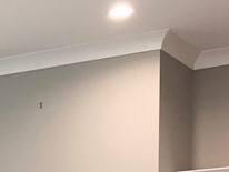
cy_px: 389
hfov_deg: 13.2
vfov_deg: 9.7
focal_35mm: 139
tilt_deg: -4.5
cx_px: -142
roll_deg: +0.9
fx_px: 921
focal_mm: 3.99
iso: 25
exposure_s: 1/40
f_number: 1.8
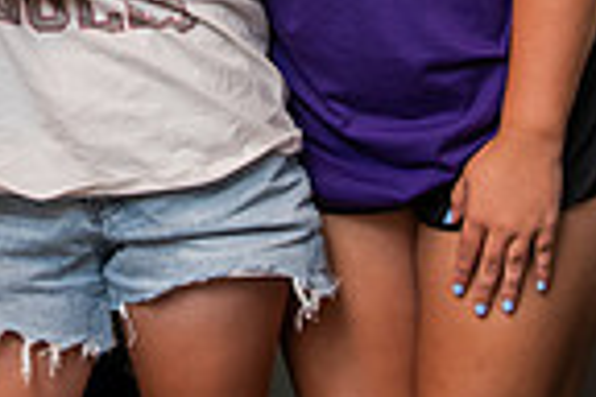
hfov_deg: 17.6
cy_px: -267
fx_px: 1871
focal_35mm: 113
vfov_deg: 11.4
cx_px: -29
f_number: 3.5
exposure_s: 1/125
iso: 640
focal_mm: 28
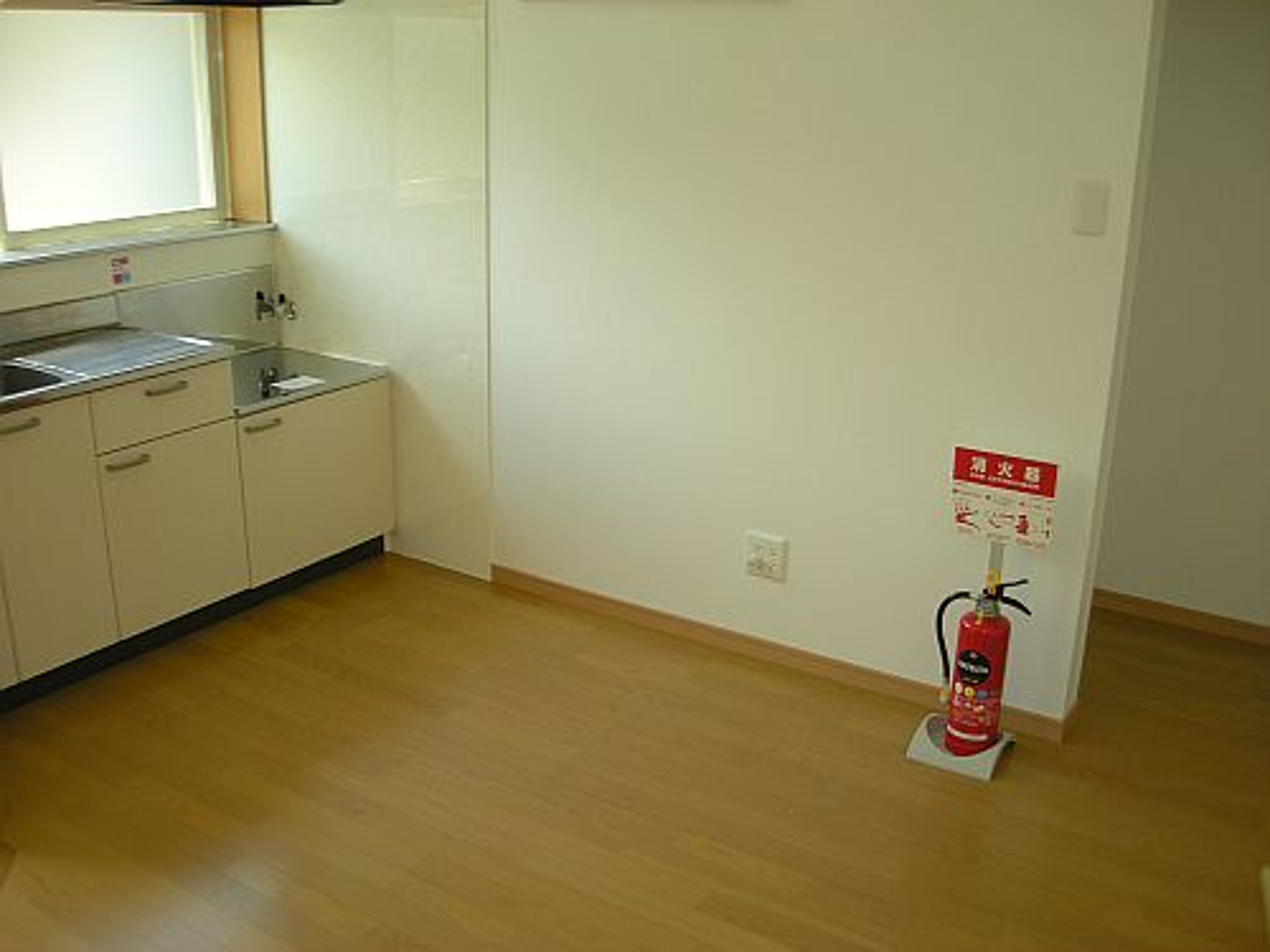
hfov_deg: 52.6
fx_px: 1284
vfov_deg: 40.7
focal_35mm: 35
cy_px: 476
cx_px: 635
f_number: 2.8
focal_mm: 5.7
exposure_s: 1/78.4
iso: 64
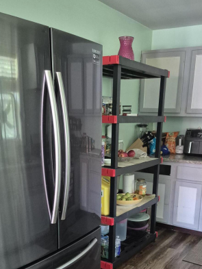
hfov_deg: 36.8
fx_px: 303
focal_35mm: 39
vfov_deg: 46.5
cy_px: 193
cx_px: 110
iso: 1250
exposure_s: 1/60
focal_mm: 5.4
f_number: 1.8
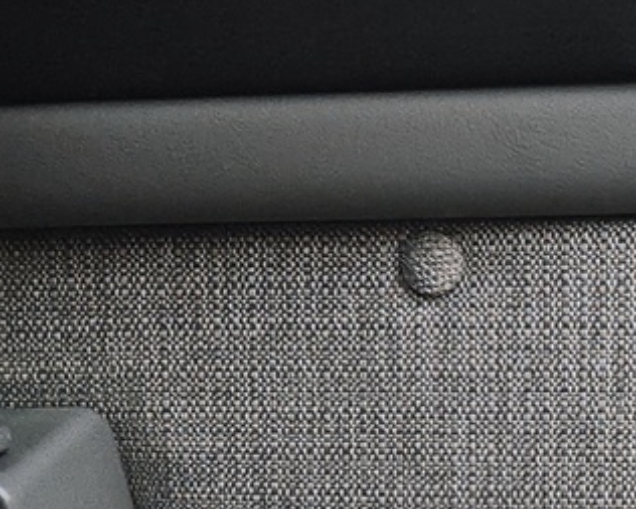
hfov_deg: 10.8
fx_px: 2975
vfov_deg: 9.6
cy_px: 668
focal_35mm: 158
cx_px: 1393
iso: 86
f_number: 1.8
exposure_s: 1/100
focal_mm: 5.9
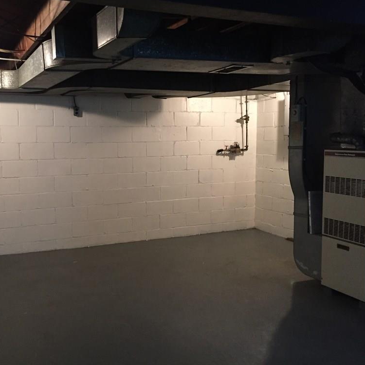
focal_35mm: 35
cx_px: 128
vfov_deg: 47.2
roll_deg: +0.8
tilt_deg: -4.9
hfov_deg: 46.6
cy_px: 179
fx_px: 418
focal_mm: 4.15
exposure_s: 1/15
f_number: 2.2
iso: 250
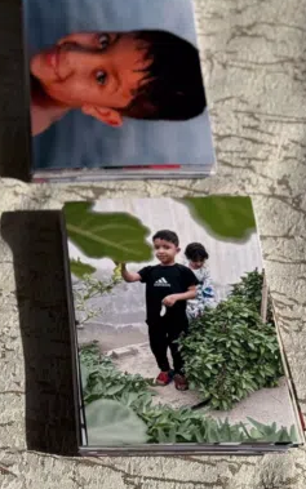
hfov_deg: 14.5
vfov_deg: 24.1
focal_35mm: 86
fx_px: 1147
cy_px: 219
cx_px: -94
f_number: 1.78
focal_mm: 6.76
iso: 80
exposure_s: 1/4329
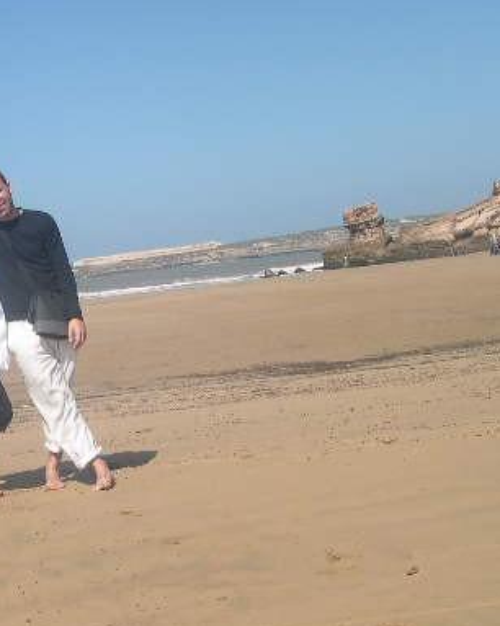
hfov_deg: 24.0
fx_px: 1148
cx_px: 64
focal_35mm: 62
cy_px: 335
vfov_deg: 30.5
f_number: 7.6
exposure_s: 1/230
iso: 100
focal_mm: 8
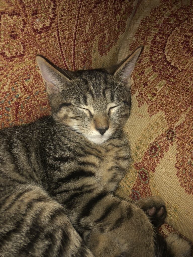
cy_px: 128
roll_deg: -3.0
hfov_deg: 49.7
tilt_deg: -38.0
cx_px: 96
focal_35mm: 28
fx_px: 208
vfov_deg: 63.4
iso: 32
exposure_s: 1/35
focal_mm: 3.99
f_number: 1.8
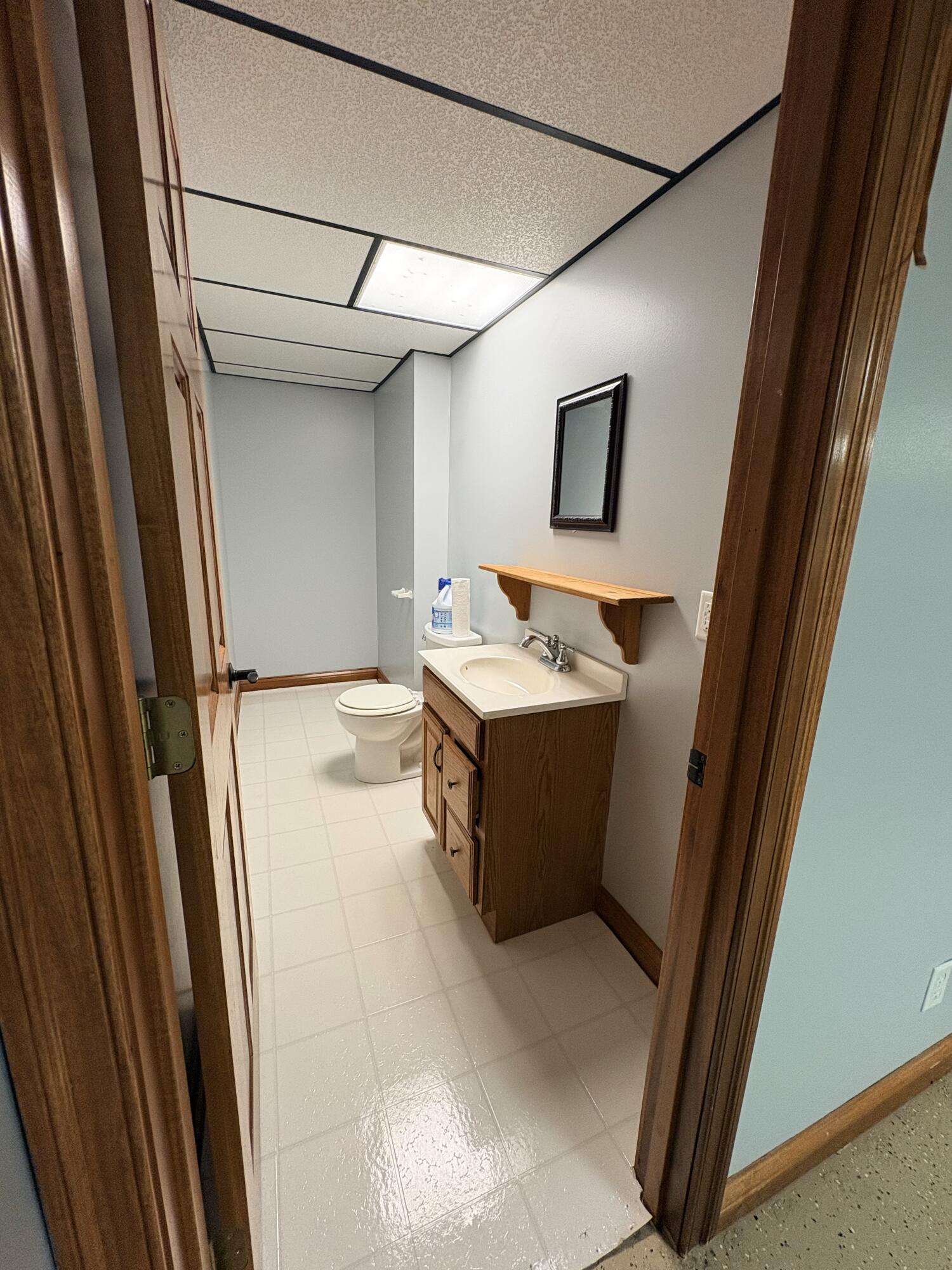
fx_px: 513
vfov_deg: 102.1
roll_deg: -2.2
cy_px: 635
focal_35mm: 14
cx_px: 476
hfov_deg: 85.7
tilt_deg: -12.4
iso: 160
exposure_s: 1/60
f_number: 2.2
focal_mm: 2.22
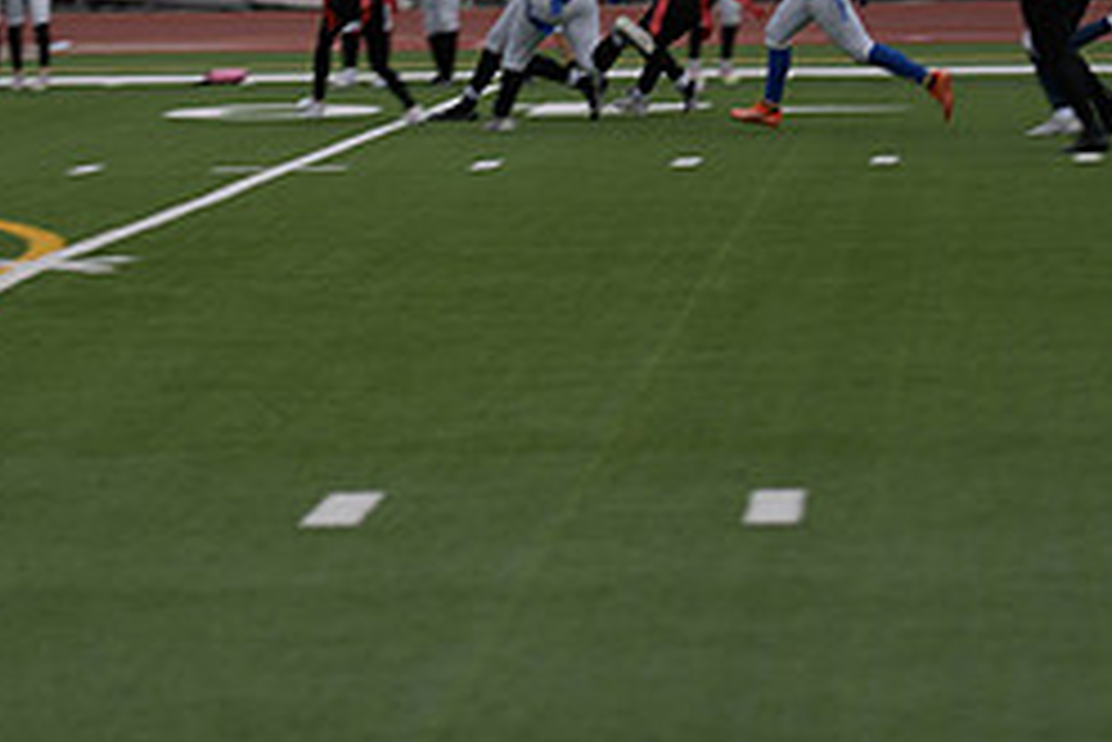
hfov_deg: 9.2
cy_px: 38
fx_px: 6892
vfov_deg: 6.2
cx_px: 410
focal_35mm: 223
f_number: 2.8
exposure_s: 1/200
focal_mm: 95
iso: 64
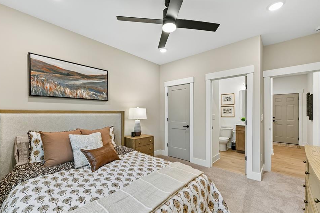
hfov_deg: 100.4
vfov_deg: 77.3
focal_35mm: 15
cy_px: 111
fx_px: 133
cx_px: 156
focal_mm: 14
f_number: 8
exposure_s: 1/15
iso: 280
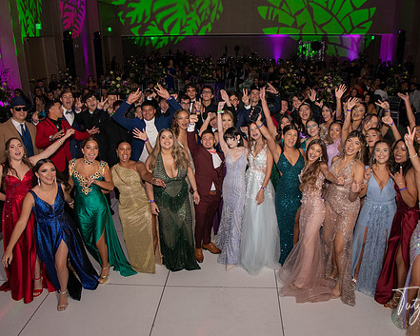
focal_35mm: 30
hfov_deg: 58.7
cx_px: 221
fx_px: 373
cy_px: 172
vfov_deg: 48.5
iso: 1250
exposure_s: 1/125
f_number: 6.3
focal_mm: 24
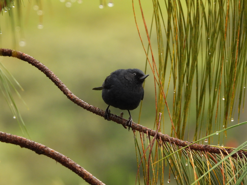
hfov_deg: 3.1
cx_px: 124
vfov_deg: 2.3
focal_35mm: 650
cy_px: 92
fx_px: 4638
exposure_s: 1/60
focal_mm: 117
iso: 450
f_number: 5
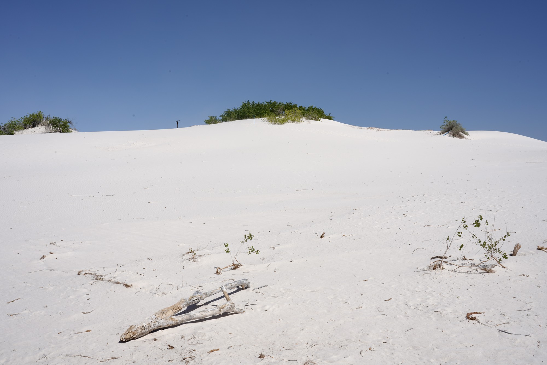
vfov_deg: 35.1
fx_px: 577
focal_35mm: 38
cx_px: 274
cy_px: 182
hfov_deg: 50.7
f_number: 22
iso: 64
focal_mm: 38
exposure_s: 1/100
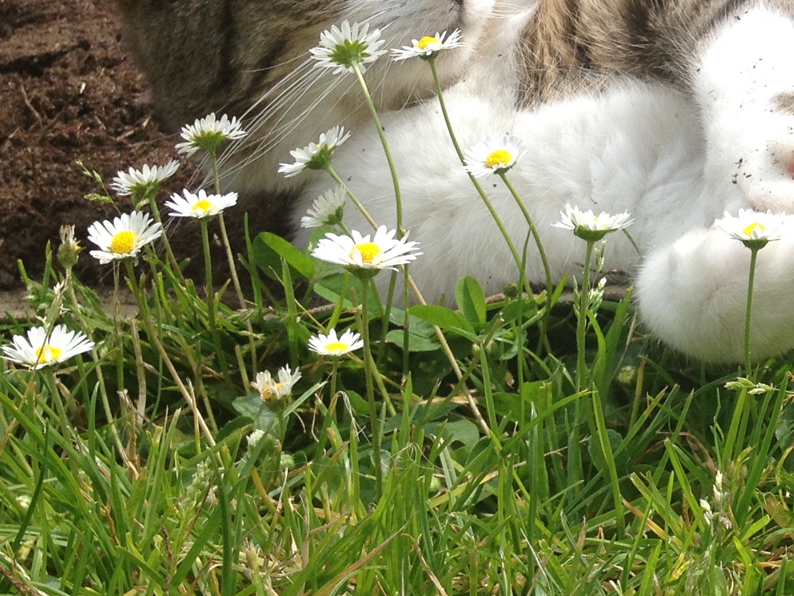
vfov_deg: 15.1
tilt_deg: -12.1
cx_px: 987
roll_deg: -0.5
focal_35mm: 96
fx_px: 2202
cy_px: 2
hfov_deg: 19.1
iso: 50
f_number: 2.4
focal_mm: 4.28
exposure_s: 1/1082
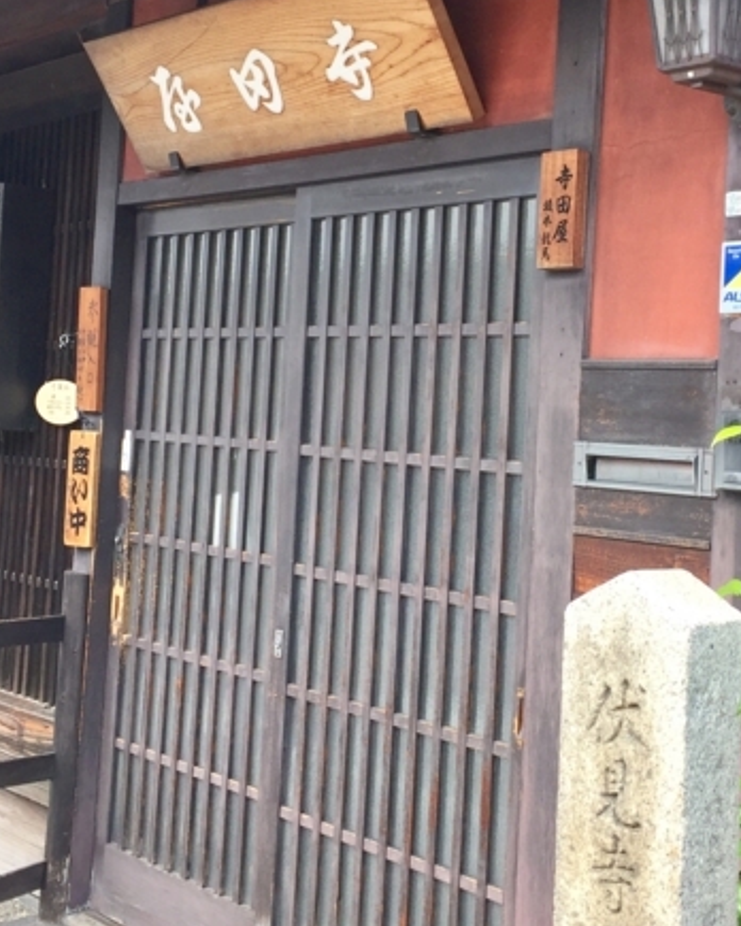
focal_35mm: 52
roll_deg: -2.0
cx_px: 451
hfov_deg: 29.1
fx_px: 1425
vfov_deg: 35.9
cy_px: 398
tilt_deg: +3.5
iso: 32
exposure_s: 1/122
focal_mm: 4.15
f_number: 2.2
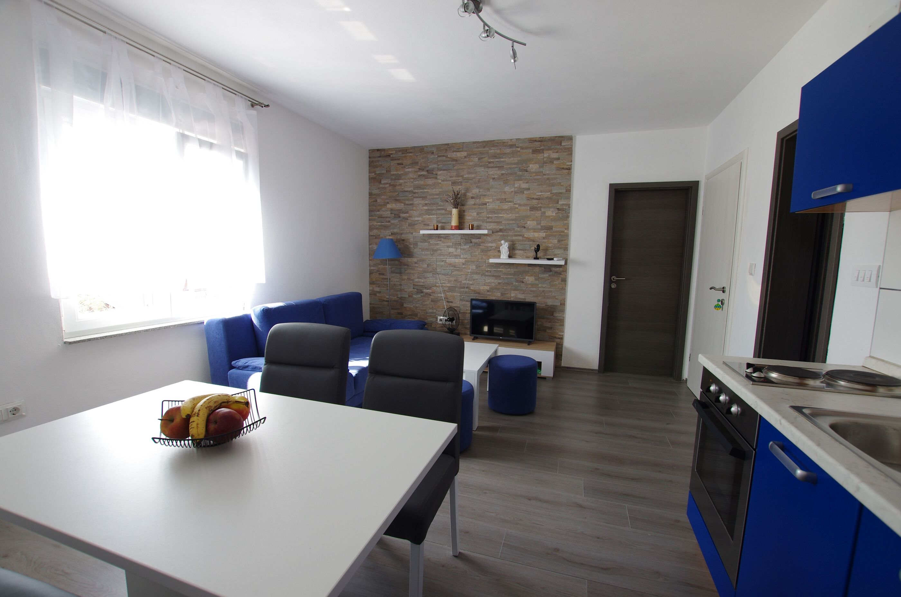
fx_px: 375
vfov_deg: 77.1
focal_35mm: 15
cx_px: 450
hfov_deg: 100.5
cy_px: 298
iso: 200
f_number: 6.3
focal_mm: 10
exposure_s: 1/25
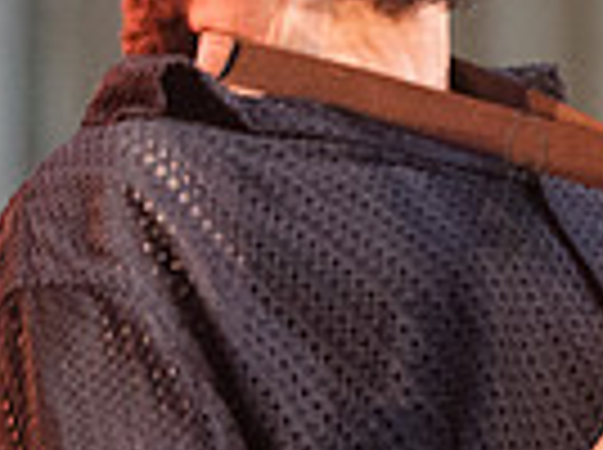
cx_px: 540
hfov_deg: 2.8
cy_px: 78
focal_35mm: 704
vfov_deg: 2.1
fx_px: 12242
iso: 3200
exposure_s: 1/200
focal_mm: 120
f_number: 4
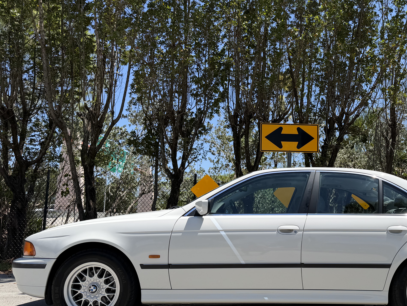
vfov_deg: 39.5
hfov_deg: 49.8
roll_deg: -1.2
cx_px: 292
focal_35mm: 36
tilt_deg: +6.5
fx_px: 423
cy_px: 182
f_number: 1.78
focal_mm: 6.76
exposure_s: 1/3953
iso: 80
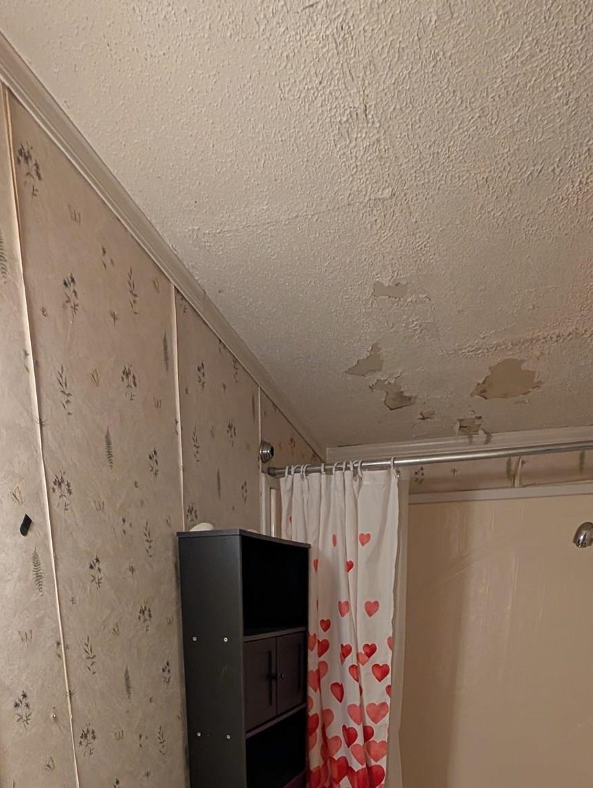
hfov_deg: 56.9
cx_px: 273
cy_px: 776
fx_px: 547
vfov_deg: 56.1
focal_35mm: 24
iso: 81
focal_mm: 2.02
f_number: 1.7
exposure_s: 1/120
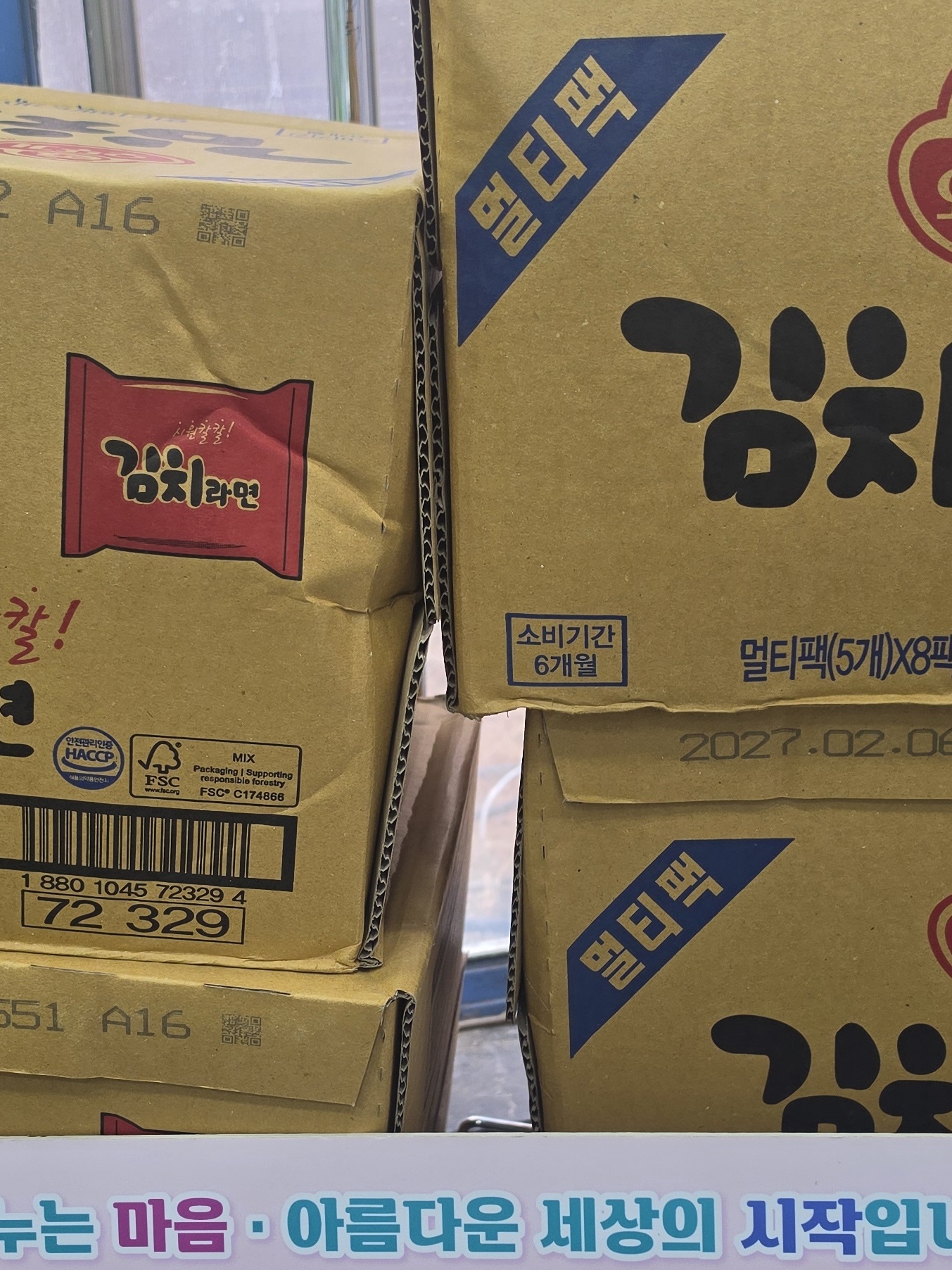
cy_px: 850
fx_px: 1870
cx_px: 457
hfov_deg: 28.6
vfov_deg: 37.1
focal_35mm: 51
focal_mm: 6.5
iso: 80
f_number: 1.4
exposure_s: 1/120
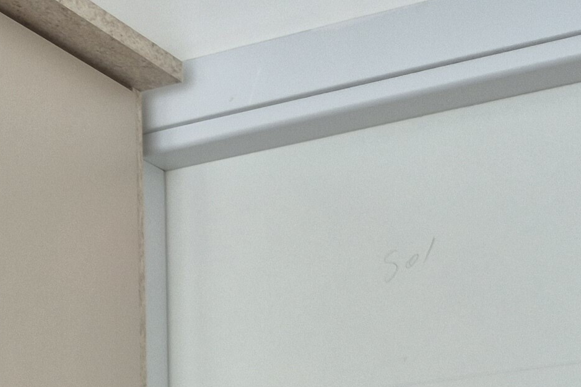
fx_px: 1646
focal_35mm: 102
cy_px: 877
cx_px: -9
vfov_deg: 11.5
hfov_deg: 19.4
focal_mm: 5.4
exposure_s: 1/160
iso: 25
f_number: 1.8
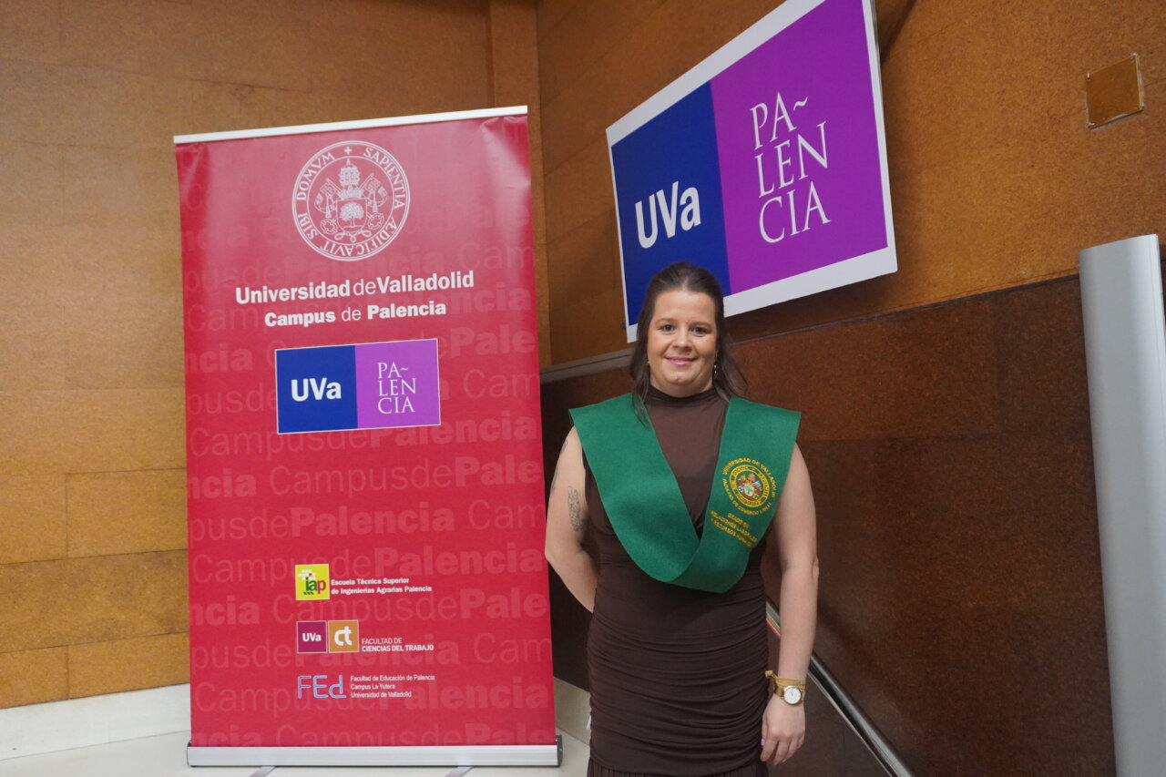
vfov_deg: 43.6
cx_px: 583
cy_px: 388
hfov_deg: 61.9
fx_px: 971
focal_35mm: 30
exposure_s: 1/160
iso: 3200
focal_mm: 20
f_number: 4
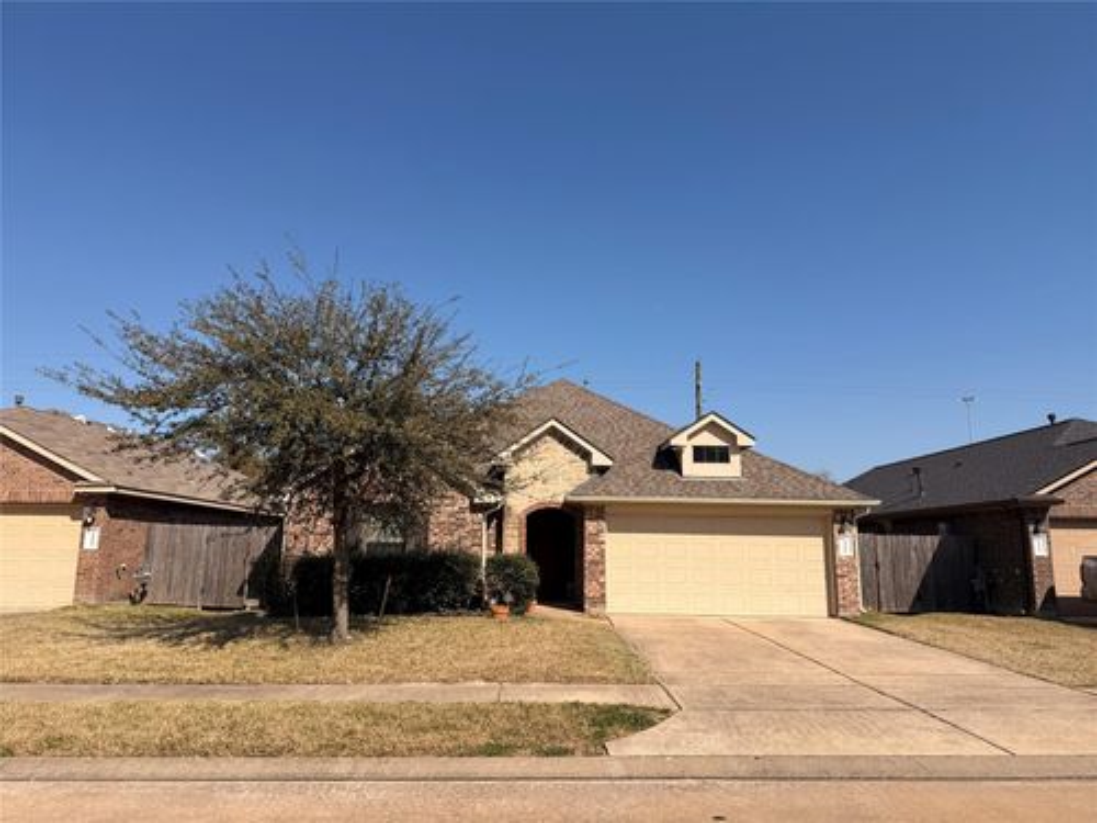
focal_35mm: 24
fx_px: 761
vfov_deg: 56.8
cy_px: 412
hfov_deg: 71.6
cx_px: 548
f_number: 1.78
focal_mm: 6.76
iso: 80
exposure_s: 1/7353
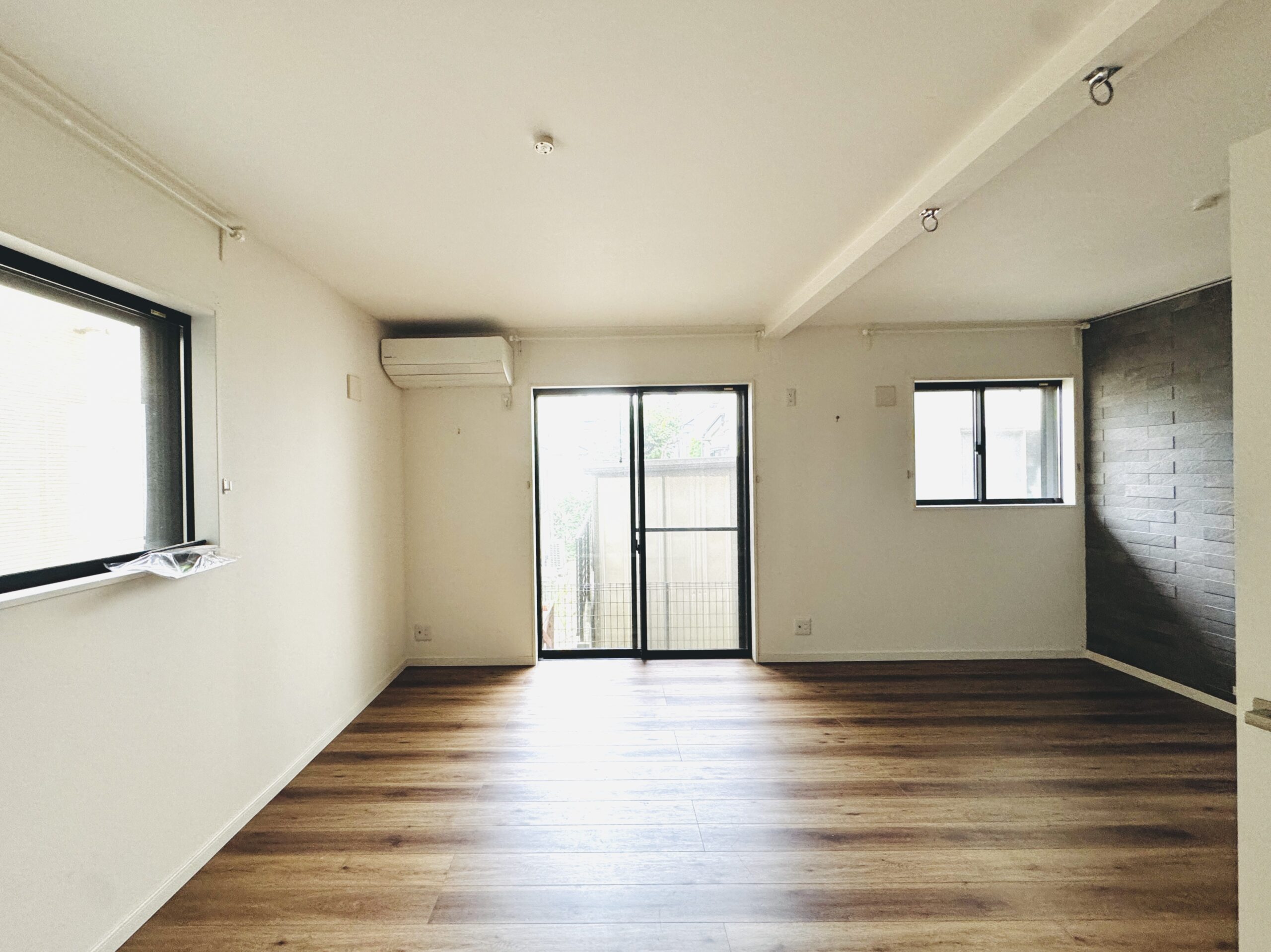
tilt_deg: -0.7
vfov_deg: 85.7
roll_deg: +1.2
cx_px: 636
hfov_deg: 102.1
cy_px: 476
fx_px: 514
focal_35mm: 14
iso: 250
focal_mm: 2.22
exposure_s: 1/99
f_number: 2.2
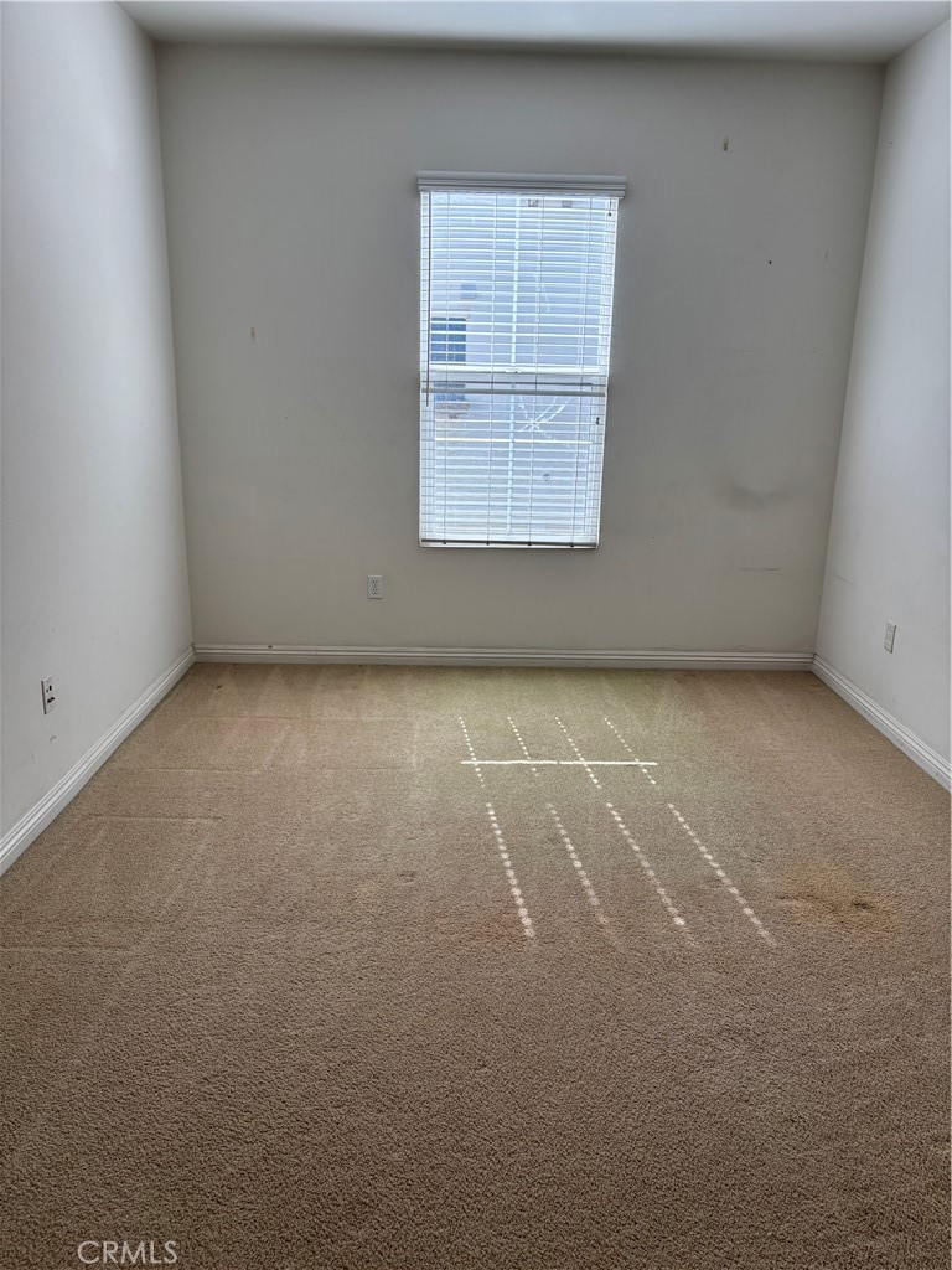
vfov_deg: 67.3
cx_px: 476
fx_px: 953
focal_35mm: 26
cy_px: 635
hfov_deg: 53.1
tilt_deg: -15.8
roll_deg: -2.8
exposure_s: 1/225
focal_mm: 5.96
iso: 50
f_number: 1.6
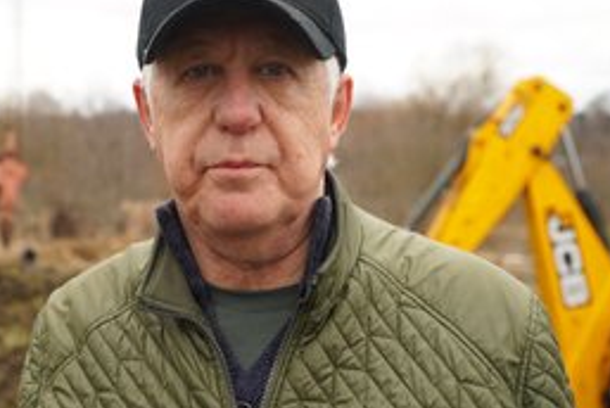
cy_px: 174
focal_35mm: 56
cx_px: 183
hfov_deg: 35.1
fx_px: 950
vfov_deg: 24.2
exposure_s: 1/200
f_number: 4.5
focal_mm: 36
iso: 100
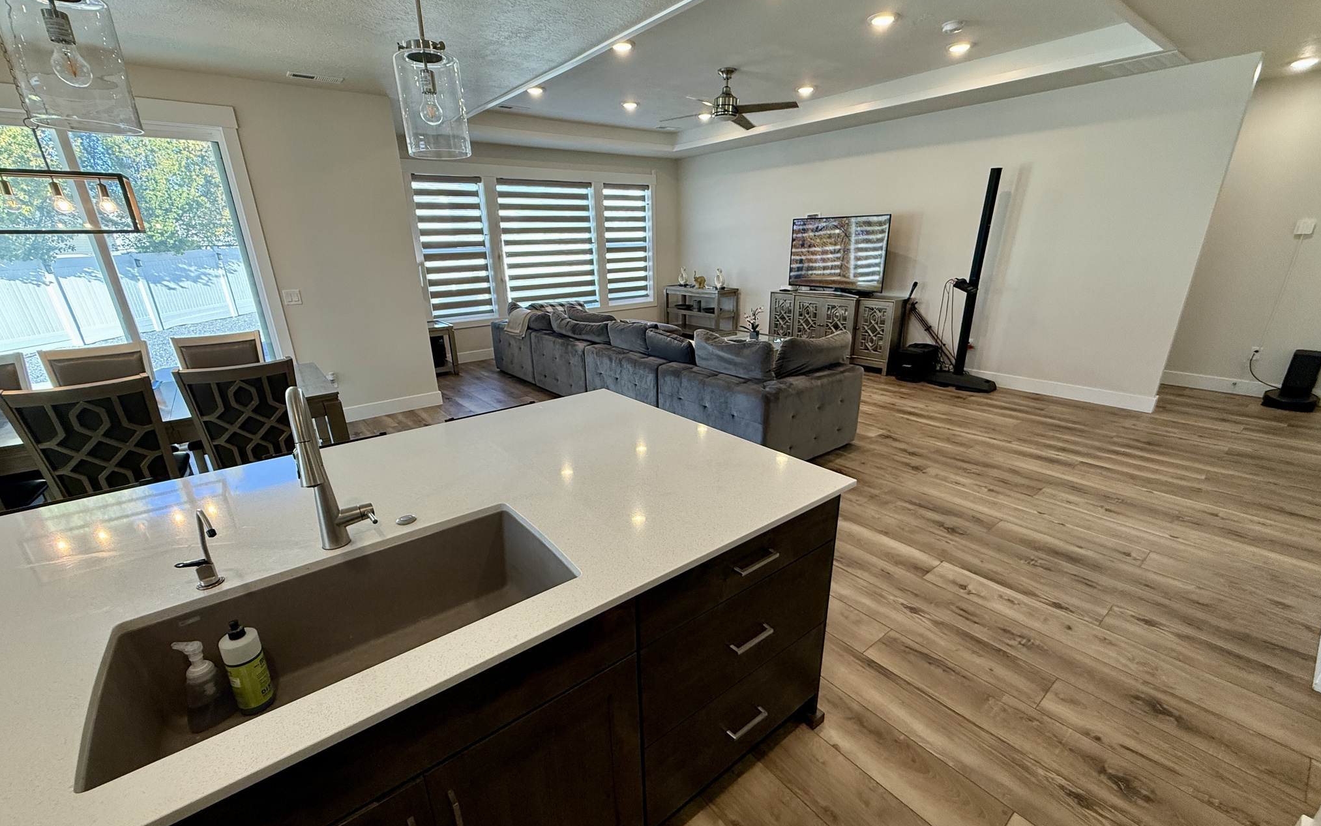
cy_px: 433
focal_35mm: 15
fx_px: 540
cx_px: 657
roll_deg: +1.6
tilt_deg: -17.9
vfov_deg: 74.7
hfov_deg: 101.5
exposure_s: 1/120
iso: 200
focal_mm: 2.22
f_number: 2.2
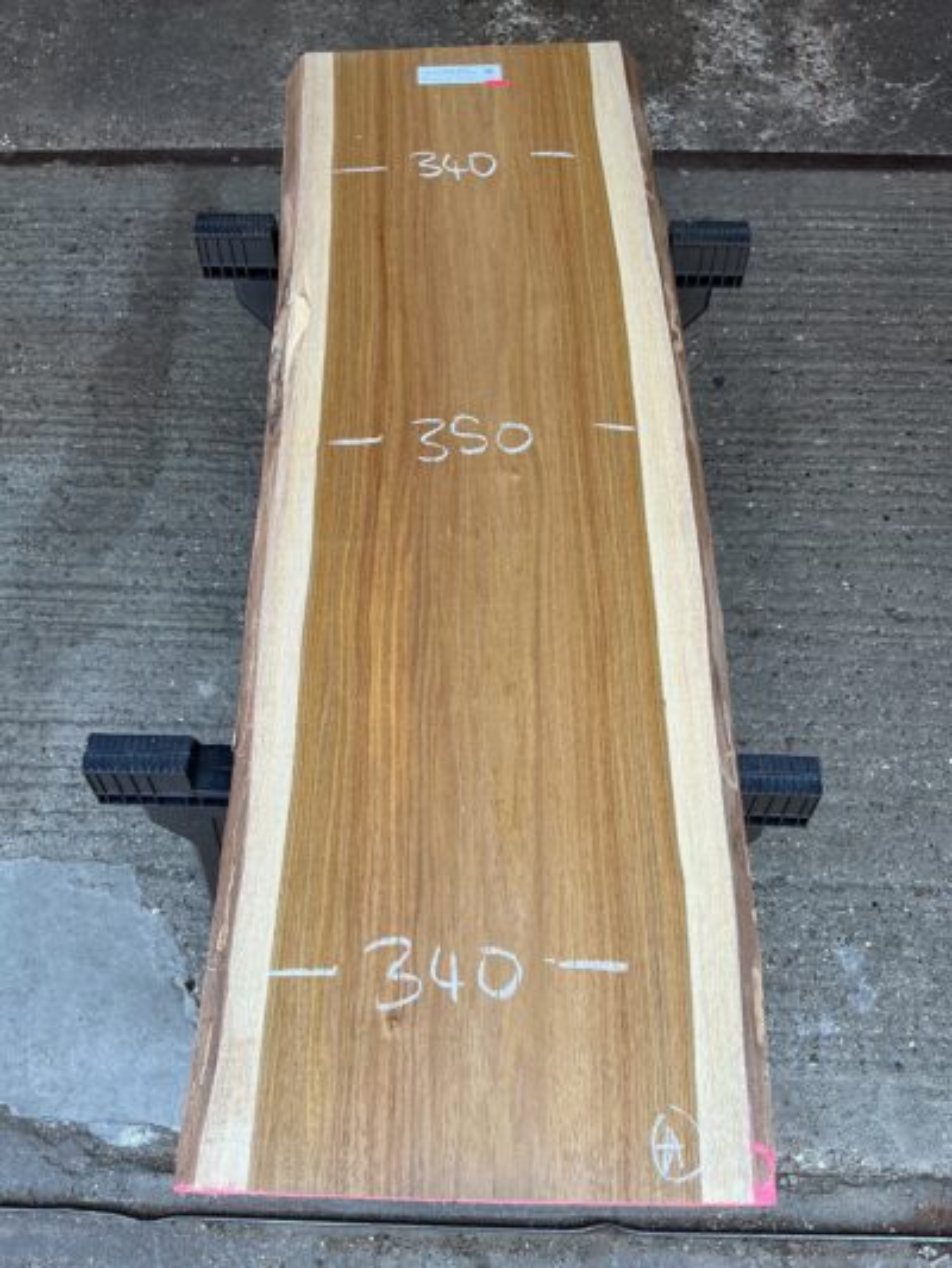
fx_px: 1063
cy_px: 634
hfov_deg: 48.2
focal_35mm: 29
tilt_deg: -62.7
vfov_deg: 61.6
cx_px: 476
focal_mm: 3
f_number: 1.8
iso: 20
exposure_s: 1/100
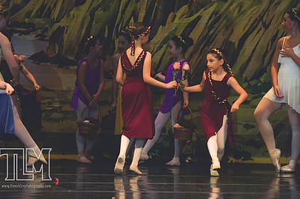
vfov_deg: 3.2
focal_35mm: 430
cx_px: 187
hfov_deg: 4.8
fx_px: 3579
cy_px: 79
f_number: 2.8
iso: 1250
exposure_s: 1/500
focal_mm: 200
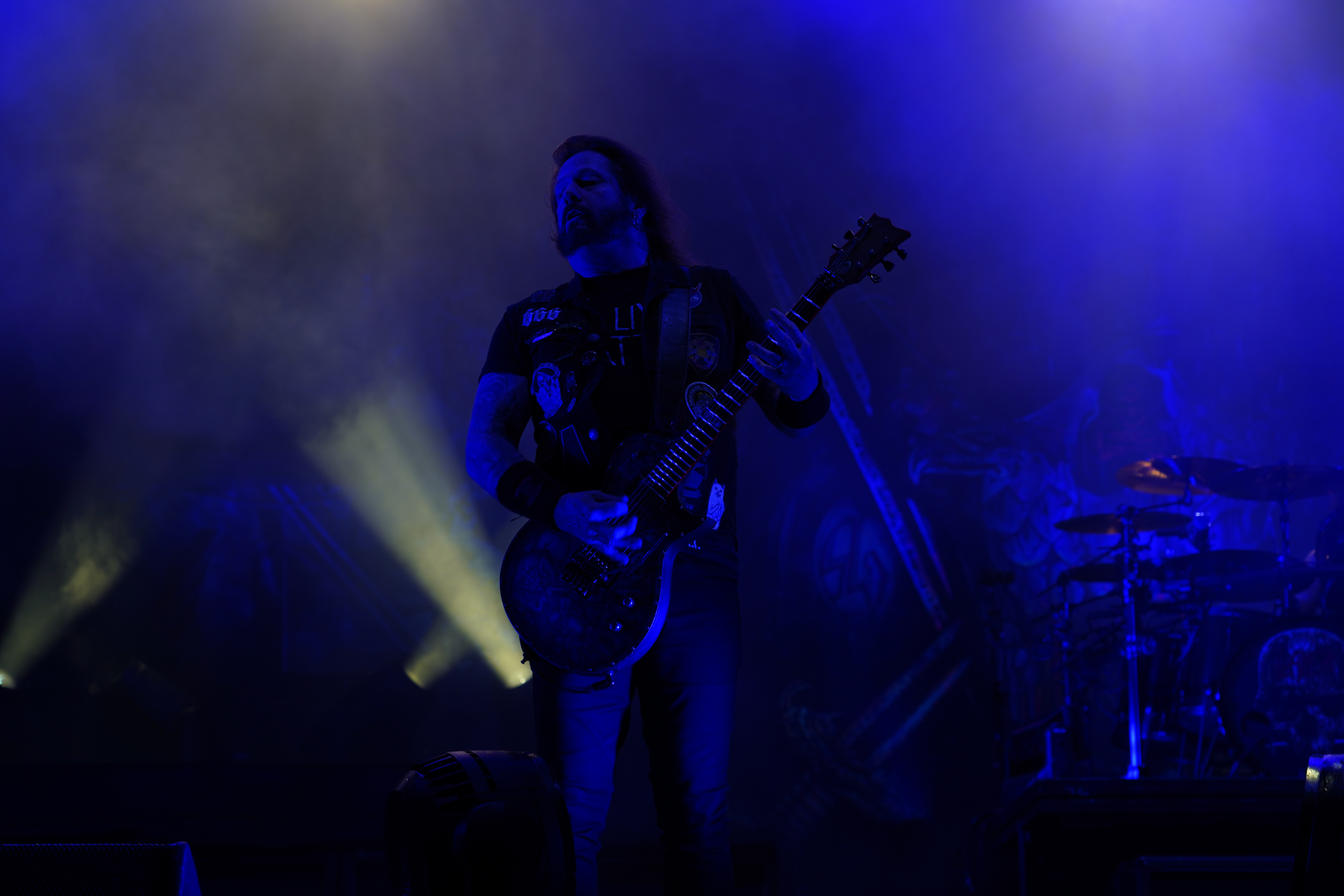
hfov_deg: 31.4
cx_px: 672
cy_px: 448
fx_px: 2389
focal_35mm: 64
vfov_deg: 21.2
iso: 100
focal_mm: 64
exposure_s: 1/100
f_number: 4.5
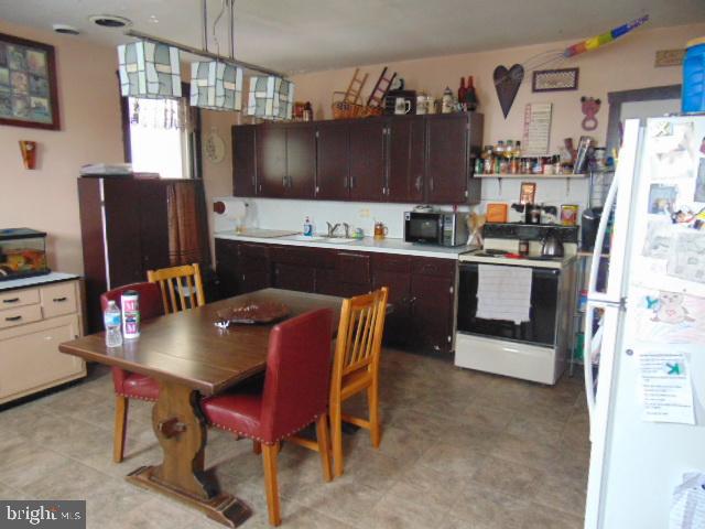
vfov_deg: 54.9
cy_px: 264
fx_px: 509
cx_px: 352
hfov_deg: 69.4
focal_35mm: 25
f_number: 3
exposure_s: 1/30
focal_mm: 4.5
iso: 400
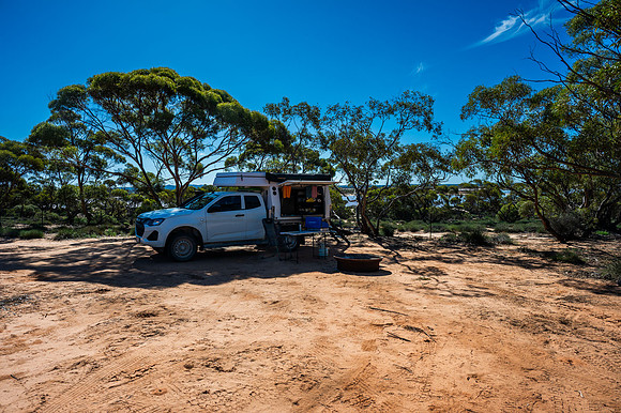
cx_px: 310
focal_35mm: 24
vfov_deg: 53.1
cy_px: 206
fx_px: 414
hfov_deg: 73.8
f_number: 8
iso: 100
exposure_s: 1/320
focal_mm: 24
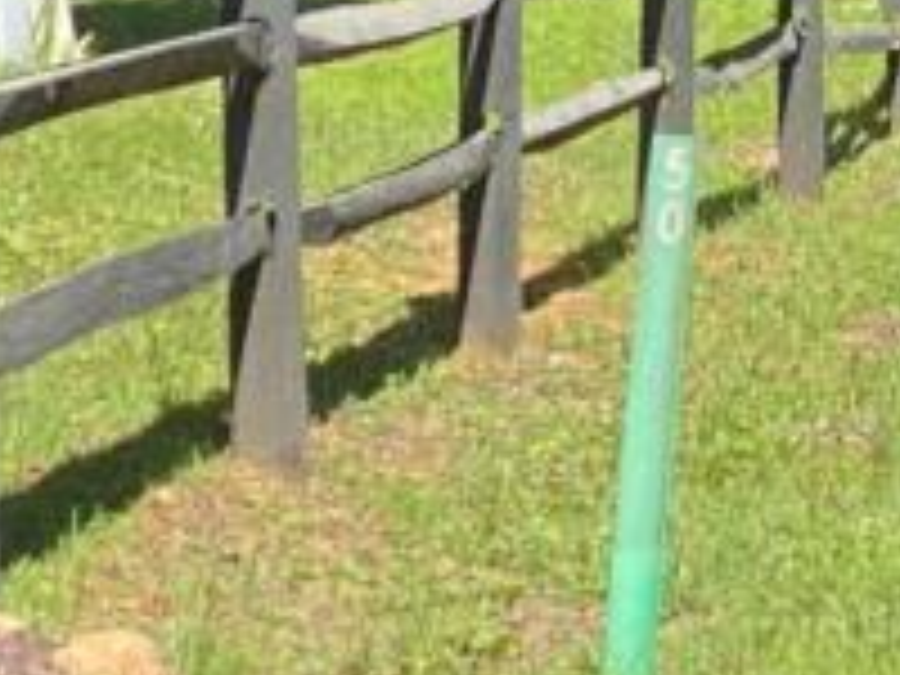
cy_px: -850
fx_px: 8112
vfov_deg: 4.7
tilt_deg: -5.6
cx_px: 1953
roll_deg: +1.4
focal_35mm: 312
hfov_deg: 6.1
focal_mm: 6
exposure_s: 1/773
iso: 20
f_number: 2
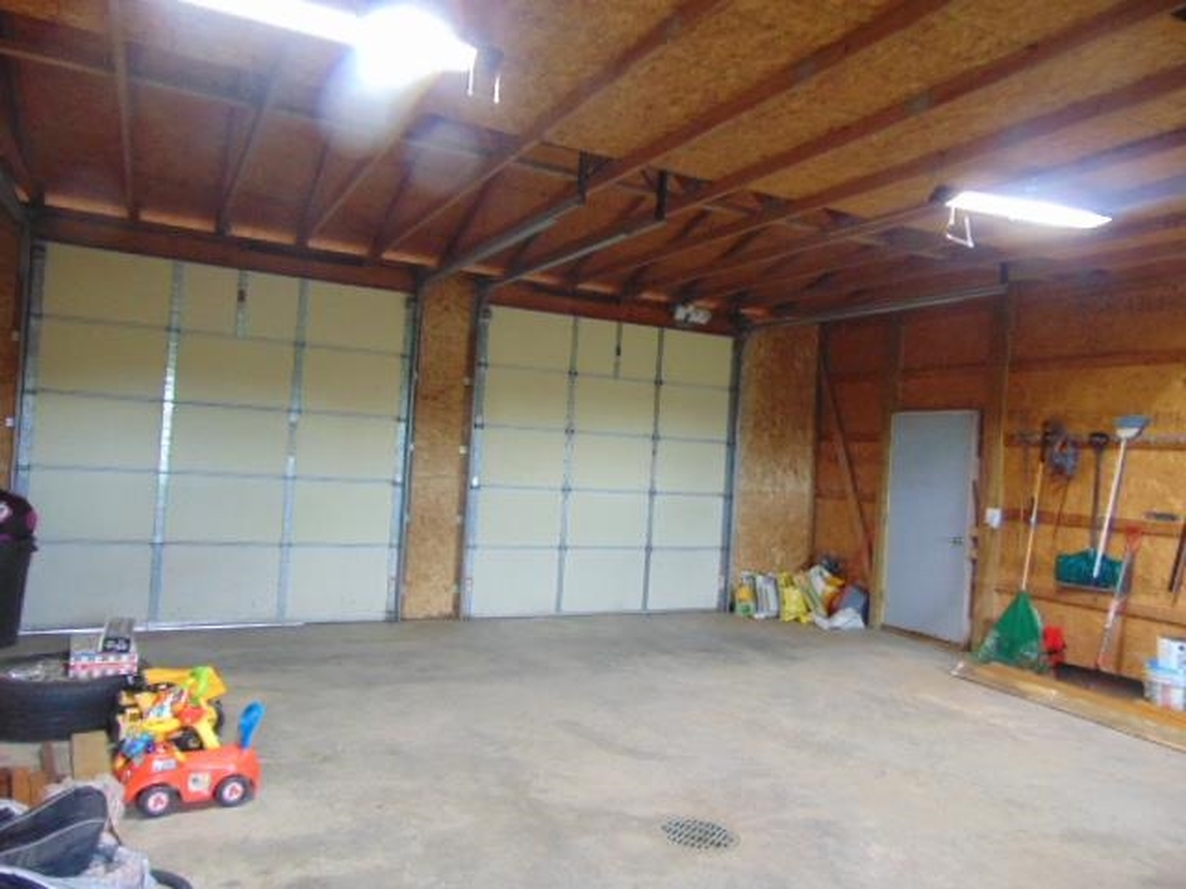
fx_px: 857
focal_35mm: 25
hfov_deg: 69.4
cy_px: 444
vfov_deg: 54.9
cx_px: 593
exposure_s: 1/20
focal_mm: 4.5
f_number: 3
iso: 400
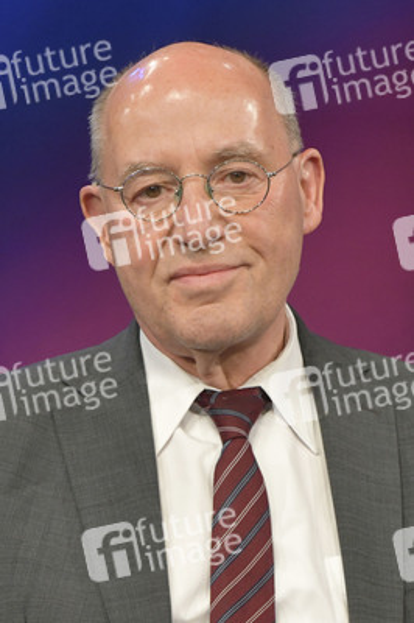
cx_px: 207
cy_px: 312
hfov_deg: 22.6
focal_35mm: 60
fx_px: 1037
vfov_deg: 33.4
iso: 2500
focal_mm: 60
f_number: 5.6
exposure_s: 1/200
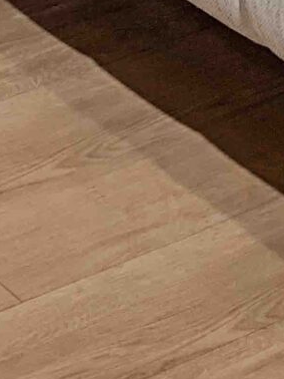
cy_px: -489
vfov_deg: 7.1
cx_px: 581
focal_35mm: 264
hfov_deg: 5.5
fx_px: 2885
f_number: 2
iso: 80
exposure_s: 1/122
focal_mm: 6
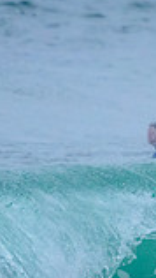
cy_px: 97
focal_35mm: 2362
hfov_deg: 0.5
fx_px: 17351
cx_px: 374
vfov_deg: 0.9
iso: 1800
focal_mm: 500
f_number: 5.6
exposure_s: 1/2000
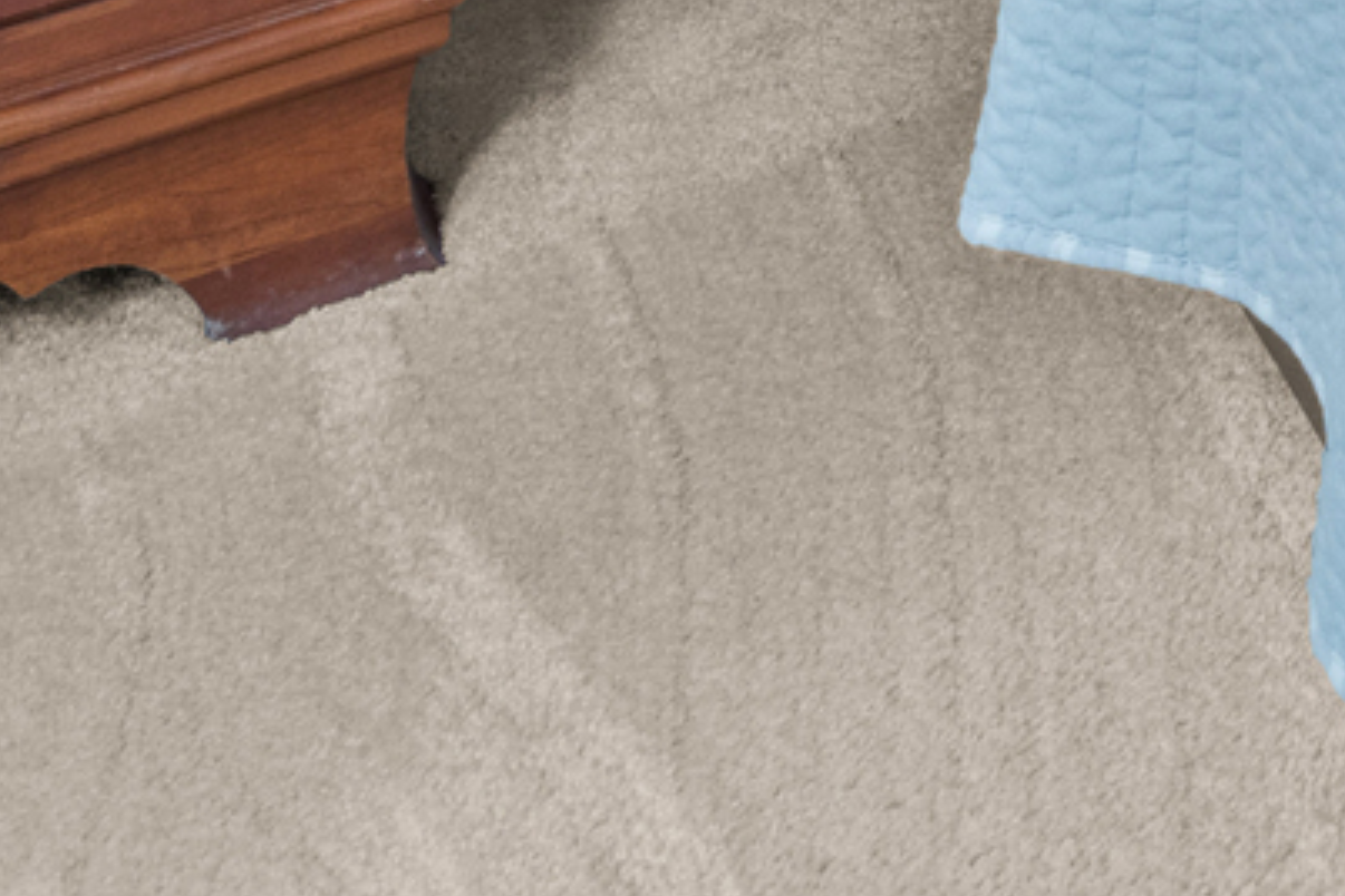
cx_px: 3396
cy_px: -2347
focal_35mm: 107
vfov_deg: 8.6
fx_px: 3997
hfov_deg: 13.2
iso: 250
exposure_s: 2.5
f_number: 11
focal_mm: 14
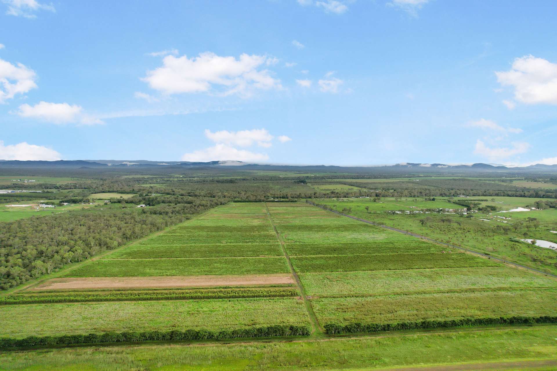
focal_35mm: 22
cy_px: 186
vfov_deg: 57.2
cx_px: 278
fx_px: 340
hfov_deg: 78.6
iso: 110
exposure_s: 1/640
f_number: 2.8
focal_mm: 8.38
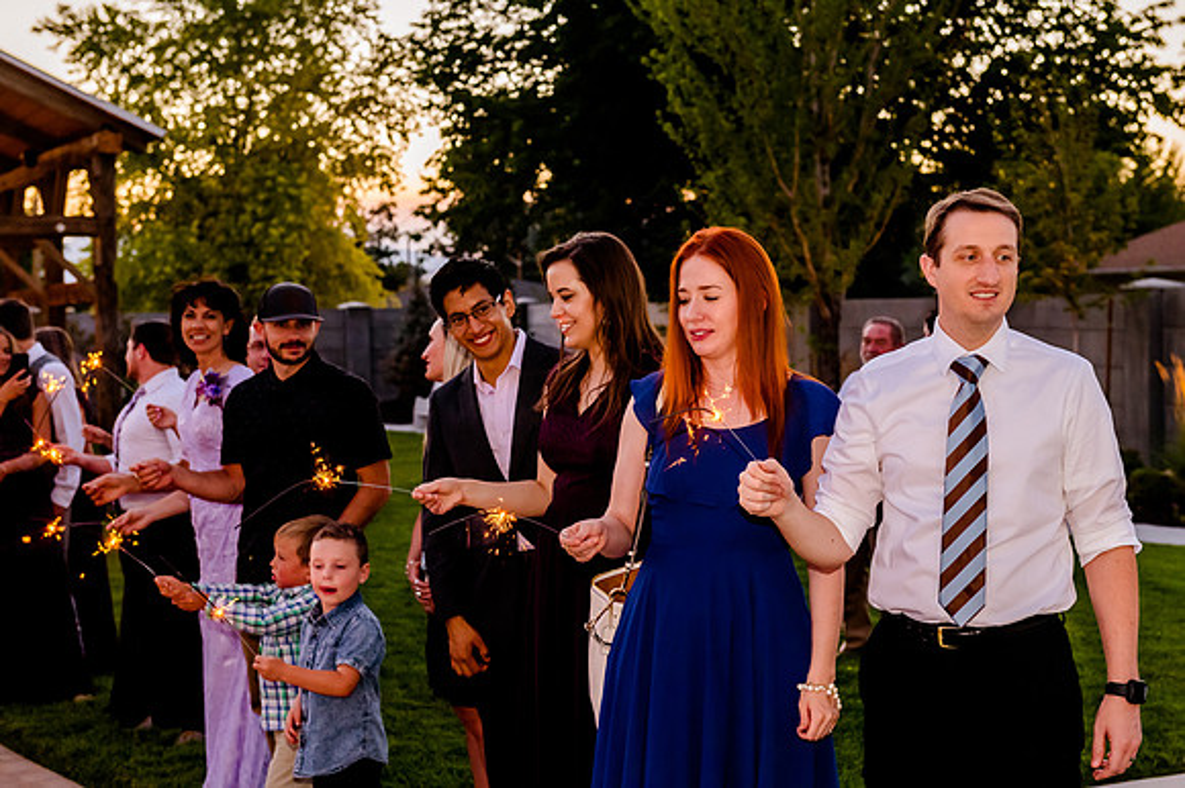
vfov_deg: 21.9
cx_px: 634
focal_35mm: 62
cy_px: 366
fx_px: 2042
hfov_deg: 32.3
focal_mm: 58
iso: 1600
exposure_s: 1/200
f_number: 5
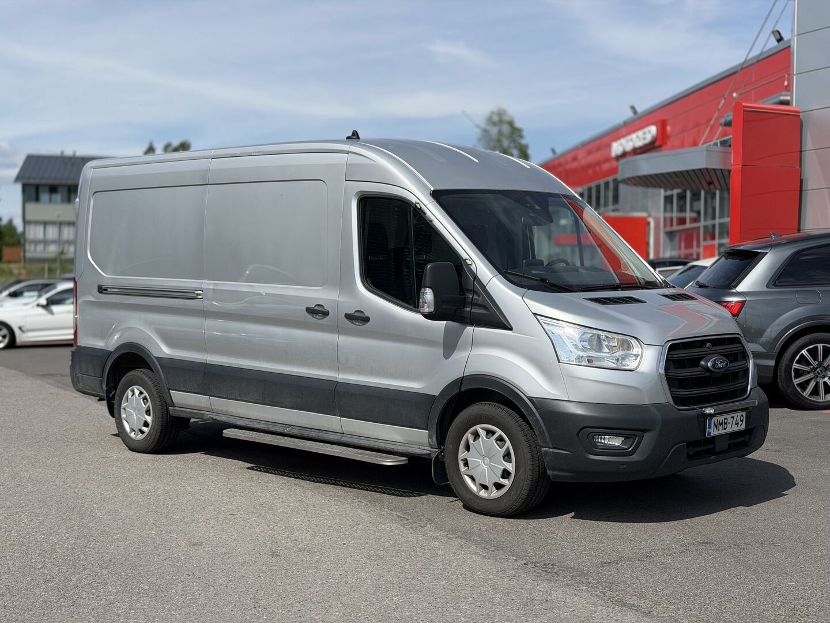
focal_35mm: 48
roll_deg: +0.9
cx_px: 415
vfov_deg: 30.3
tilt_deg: -0.5
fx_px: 1151
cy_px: 312
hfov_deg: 39.7
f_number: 1.78
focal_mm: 6.76
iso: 64
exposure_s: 1/7143
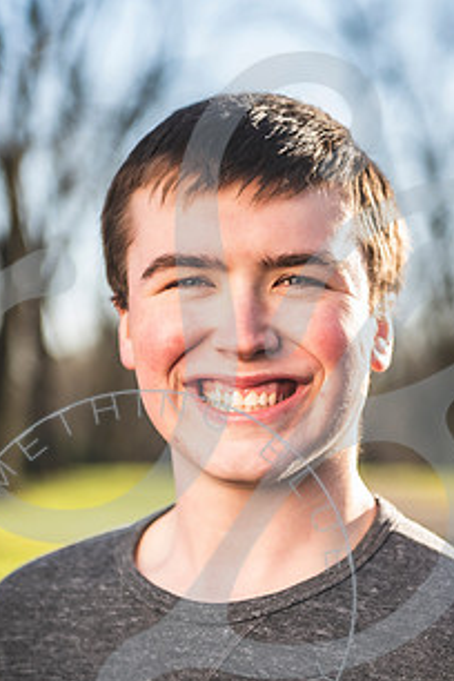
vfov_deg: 19.8
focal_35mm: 103
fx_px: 1948
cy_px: 427
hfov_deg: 13.3
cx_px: 249
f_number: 2.8
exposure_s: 1/400
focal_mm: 70
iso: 100
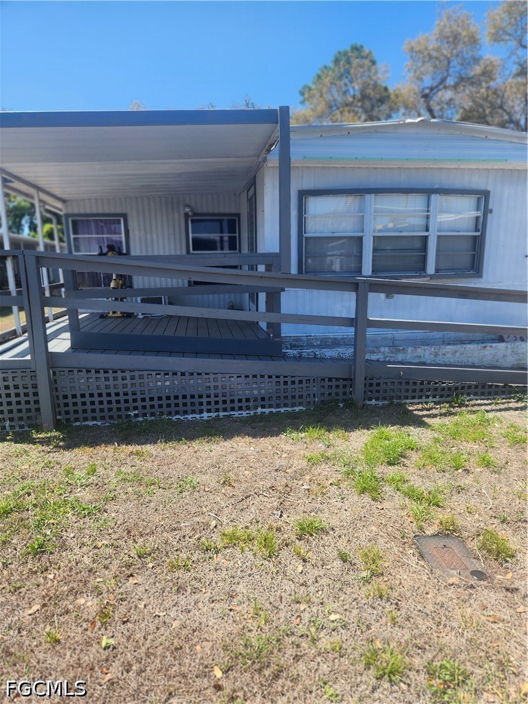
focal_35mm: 23
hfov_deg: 58.9
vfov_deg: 73.9
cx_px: 264
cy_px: 352
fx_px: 468
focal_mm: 5.4
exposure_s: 1/756
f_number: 1.8
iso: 20
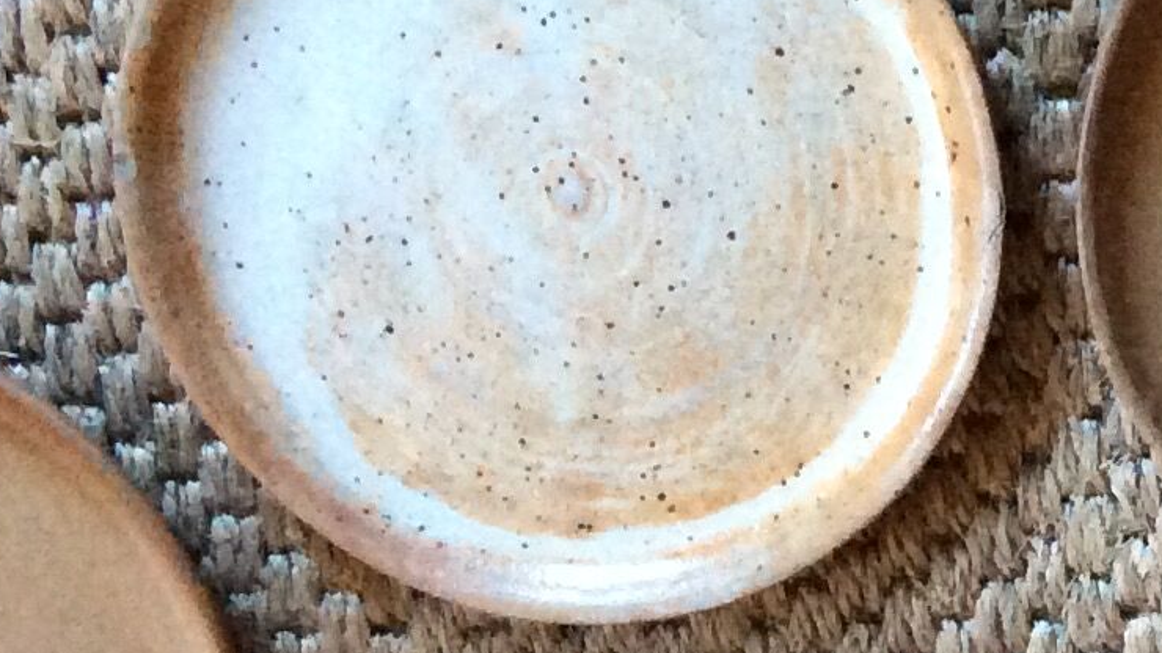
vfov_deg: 9.9
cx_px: 1383
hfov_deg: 16.8
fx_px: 3758
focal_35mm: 122
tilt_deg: -74.8
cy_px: 576
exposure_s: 1/20
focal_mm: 3.3
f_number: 2.4
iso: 250
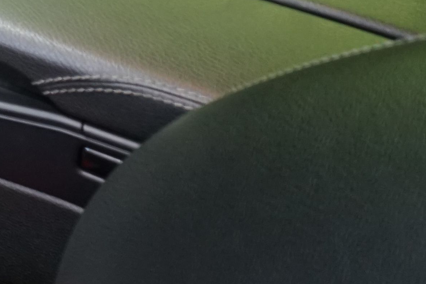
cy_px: -198
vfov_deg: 7.9
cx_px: -596
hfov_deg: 10.5
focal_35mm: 168
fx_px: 1988
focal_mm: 33
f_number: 4.5
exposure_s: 1/20
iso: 2000
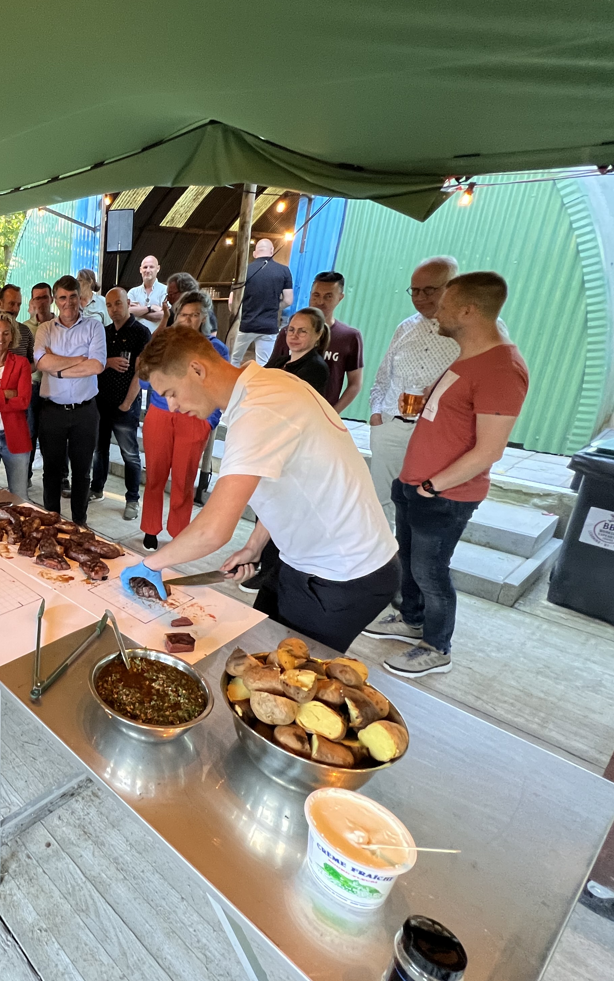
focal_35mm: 19
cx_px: -15
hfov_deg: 49.3
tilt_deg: -20.0
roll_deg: +1.0
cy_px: 477
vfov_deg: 88.0
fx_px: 509
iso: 250
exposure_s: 1/50
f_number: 1.8
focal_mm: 1.57
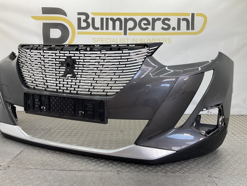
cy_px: 93
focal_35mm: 29
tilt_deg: -8.9
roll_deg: -2.6
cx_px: 124
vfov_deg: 48.2
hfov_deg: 61.7
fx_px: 207
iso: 16
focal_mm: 3
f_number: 1.8
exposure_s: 1/100
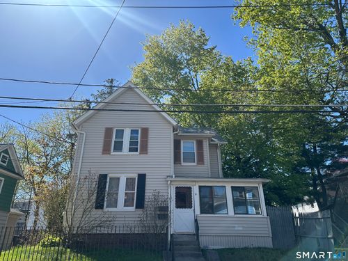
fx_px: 241
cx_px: 174
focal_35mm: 24
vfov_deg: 56.8
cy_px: 130
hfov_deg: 71.6
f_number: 1.78
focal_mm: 6.86
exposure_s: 1/3247
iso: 80
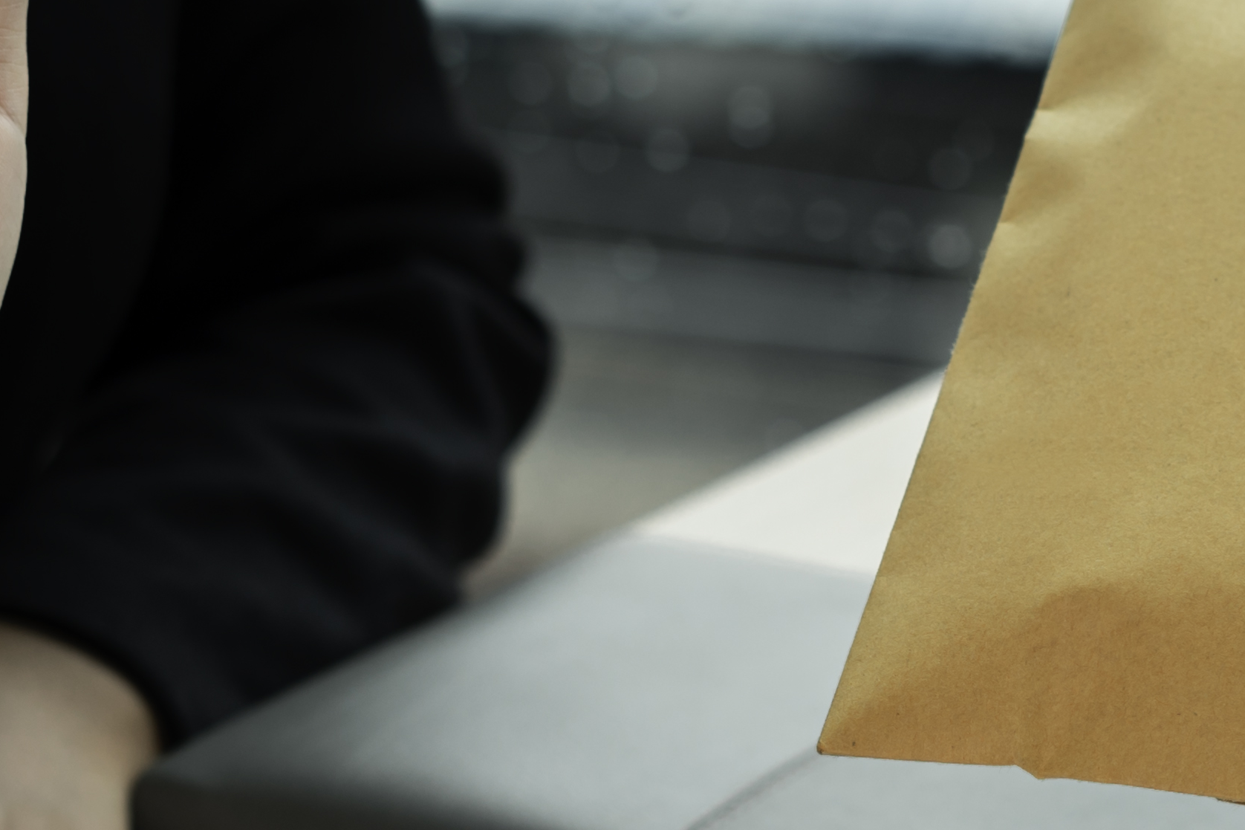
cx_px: 976
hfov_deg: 11.4
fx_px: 6189
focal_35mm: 179
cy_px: 640
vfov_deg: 7.7
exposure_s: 1/100
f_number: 3.5
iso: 125
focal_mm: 50
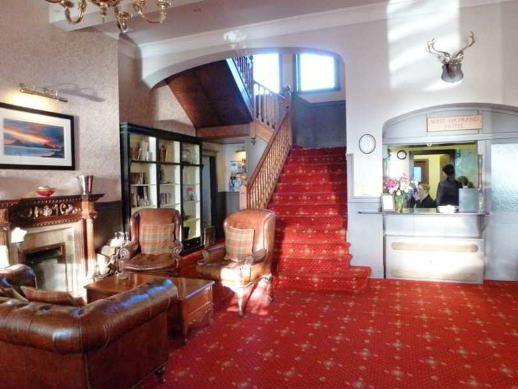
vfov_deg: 56.8
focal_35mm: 24
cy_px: 194
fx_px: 359
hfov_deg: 71.6
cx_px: 259
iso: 800
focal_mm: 4.3
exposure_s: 1/30
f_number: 3.3
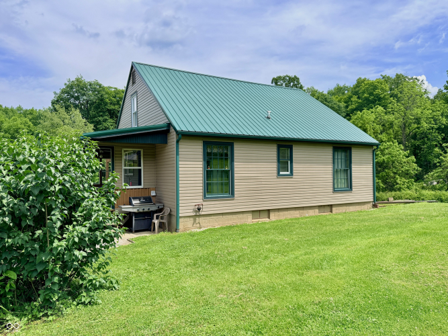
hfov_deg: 71.6
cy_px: 168
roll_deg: -0.2
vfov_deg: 56.8
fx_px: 311
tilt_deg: +0.6
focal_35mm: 24
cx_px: 224
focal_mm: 6.76
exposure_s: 1/2801
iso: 100
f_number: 1.78
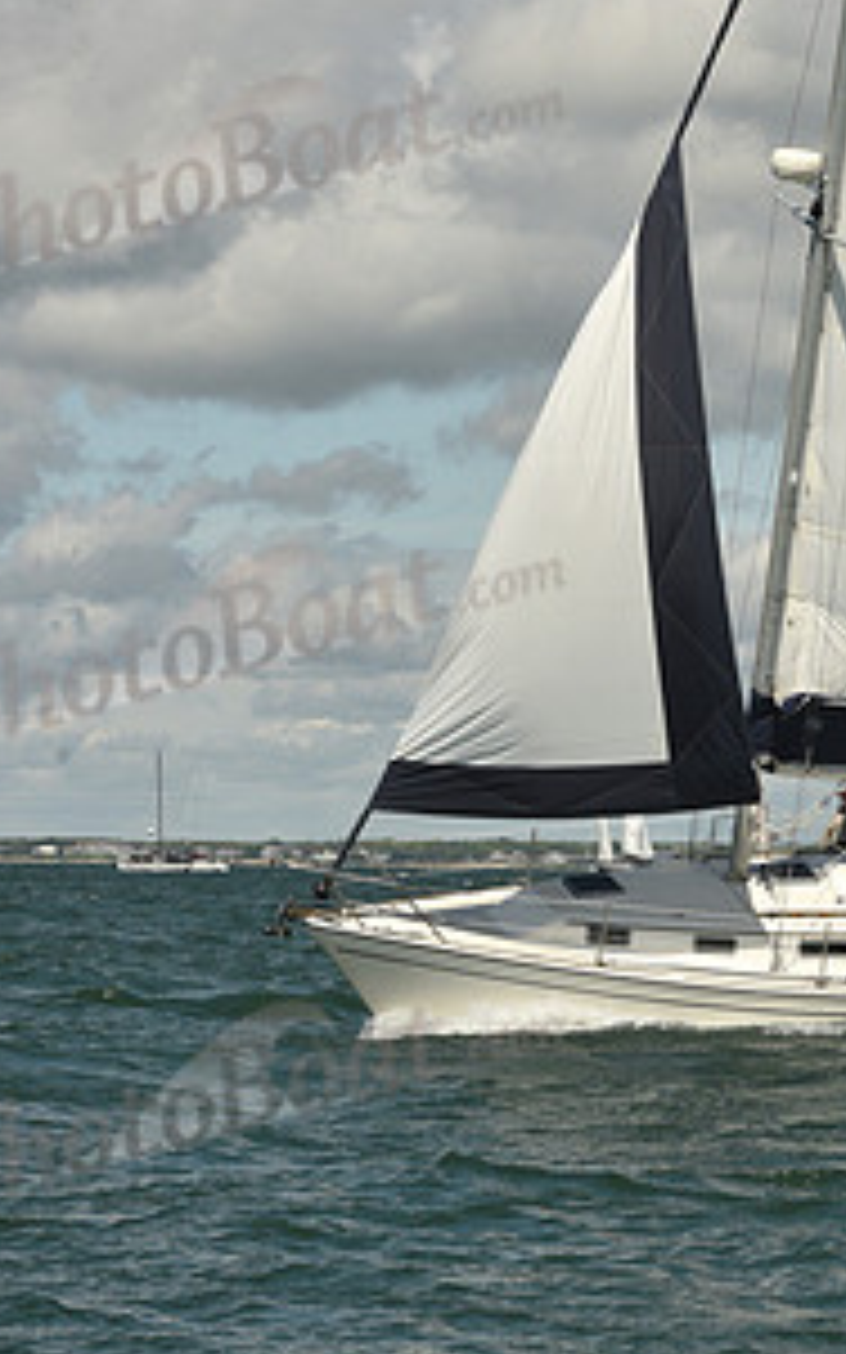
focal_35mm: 167
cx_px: 799
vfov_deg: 12.5
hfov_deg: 7.8
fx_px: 6164
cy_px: 342
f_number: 13
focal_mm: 85
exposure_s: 1/800
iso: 320
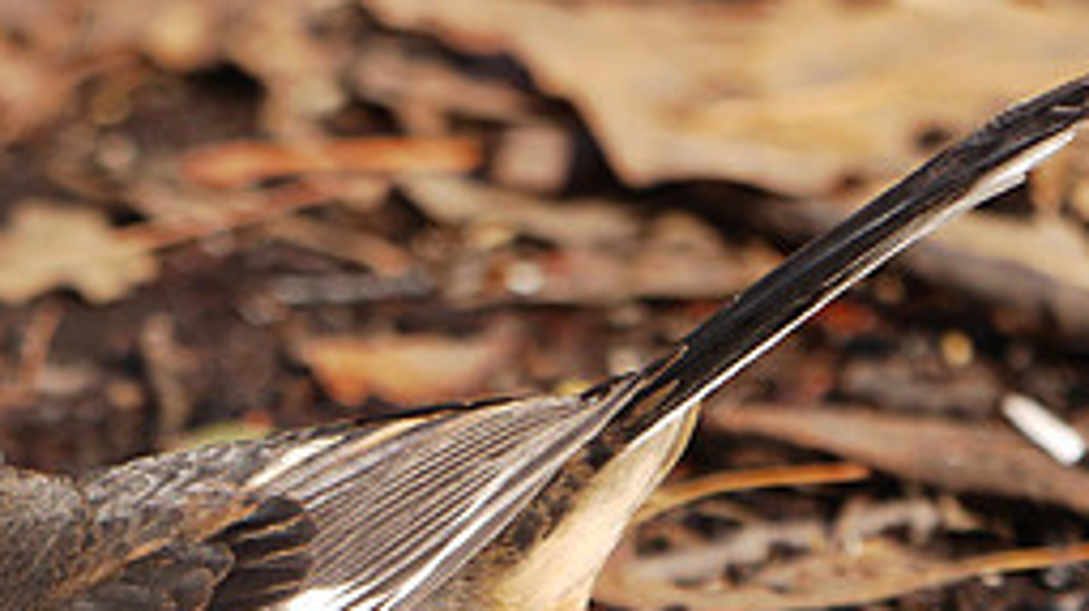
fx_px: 29345
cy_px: 605
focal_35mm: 1017
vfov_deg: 1.2
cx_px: 239
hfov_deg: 2.1
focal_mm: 205
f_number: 5
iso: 125
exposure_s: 1/400
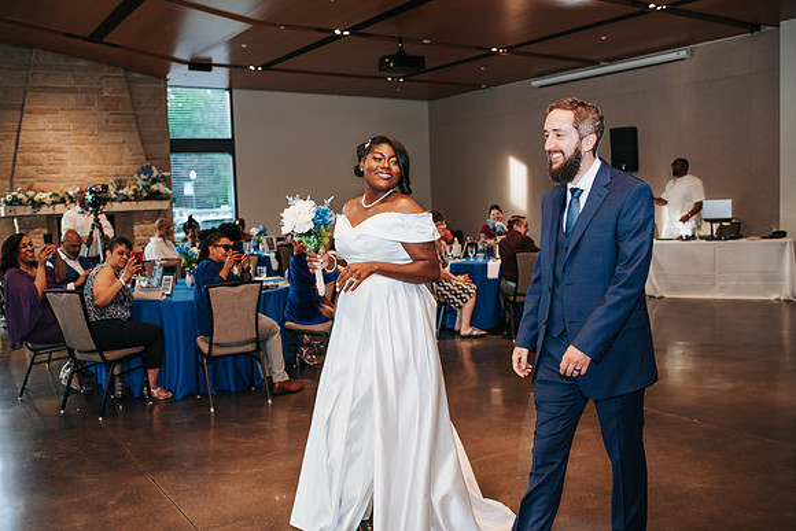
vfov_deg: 37.9
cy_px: 266
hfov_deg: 54.4
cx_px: 398
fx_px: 774
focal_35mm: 35
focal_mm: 35
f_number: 2.8
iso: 400
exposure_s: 1/160
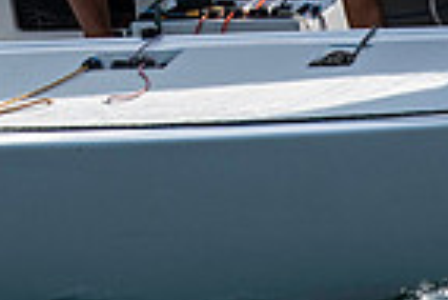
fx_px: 22834
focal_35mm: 1833
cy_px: -276
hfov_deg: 1.1
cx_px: 155
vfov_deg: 0.8
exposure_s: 1/3200
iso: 320
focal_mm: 300
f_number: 5.6
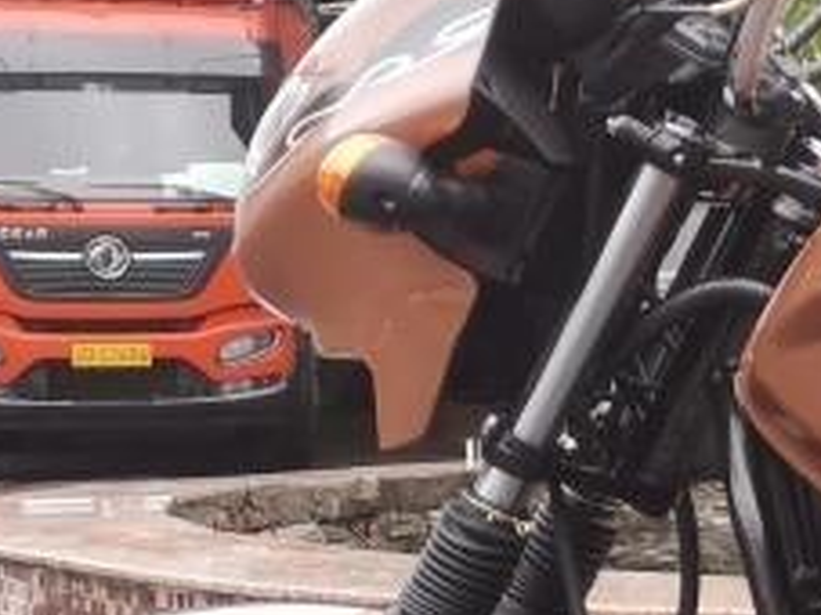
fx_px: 2892
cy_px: 521
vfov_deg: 12.1
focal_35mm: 122
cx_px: 1479
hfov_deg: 14.3
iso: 64
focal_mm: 3.95
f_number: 1.8
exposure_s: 1/100
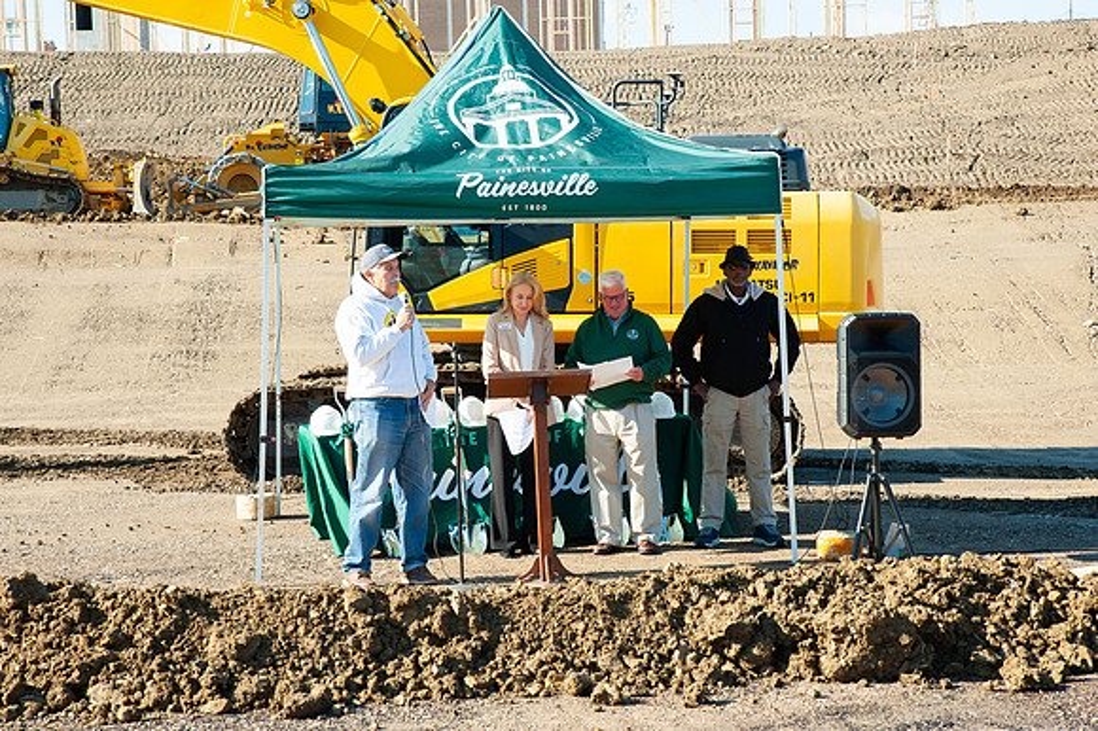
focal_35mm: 70
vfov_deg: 19.4
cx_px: 549
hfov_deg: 28.9
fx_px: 2134
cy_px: 366
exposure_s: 1/160
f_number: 16
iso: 400
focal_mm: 70
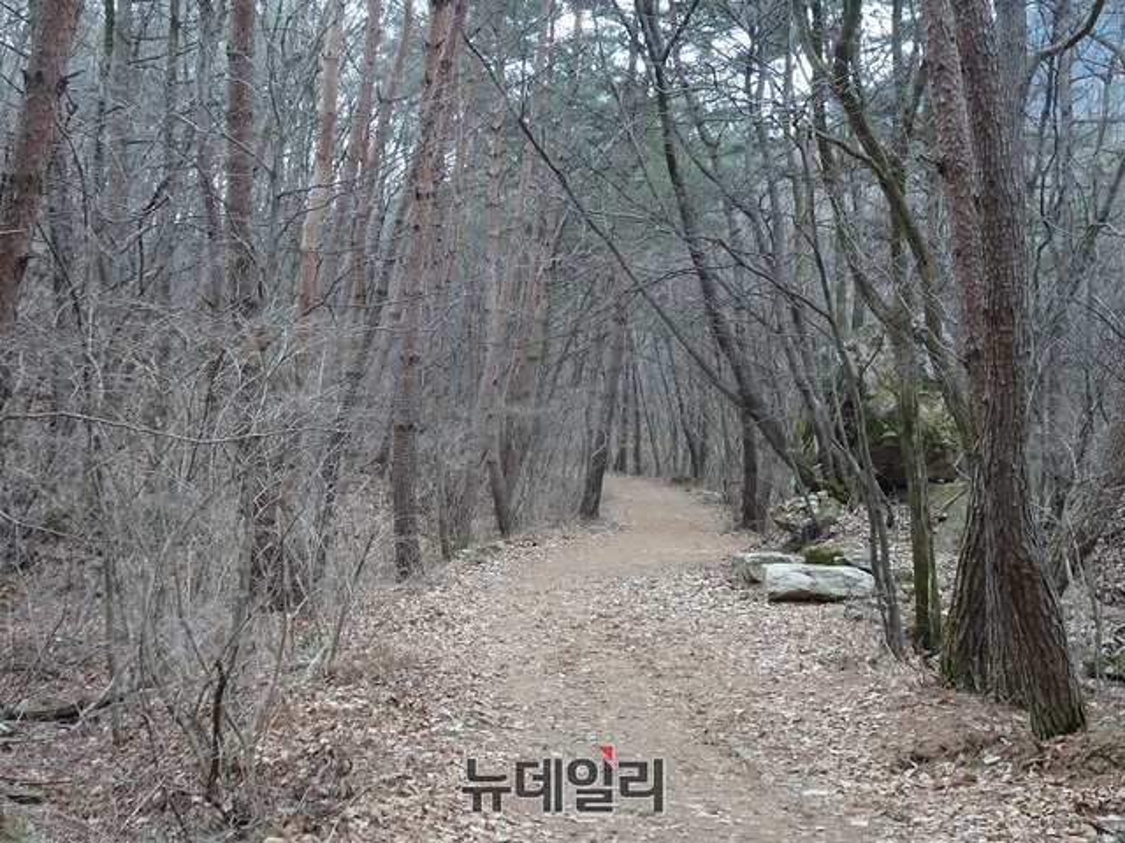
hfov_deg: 33.2
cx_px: 562
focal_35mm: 58
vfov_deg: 25.2
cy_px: 422
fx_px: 1885
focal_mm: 9.87
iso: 400
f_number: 4.5
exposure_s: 1/60
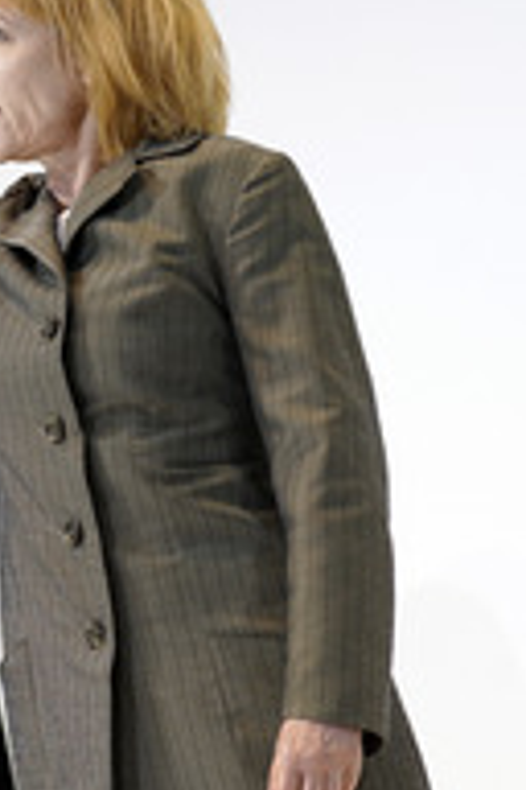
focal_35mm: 469
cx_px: 72
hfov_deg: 2.9
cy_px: 362
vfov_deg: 4.4
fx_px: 10278
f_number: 4.5
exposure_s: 1/200
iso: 640
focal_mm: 200
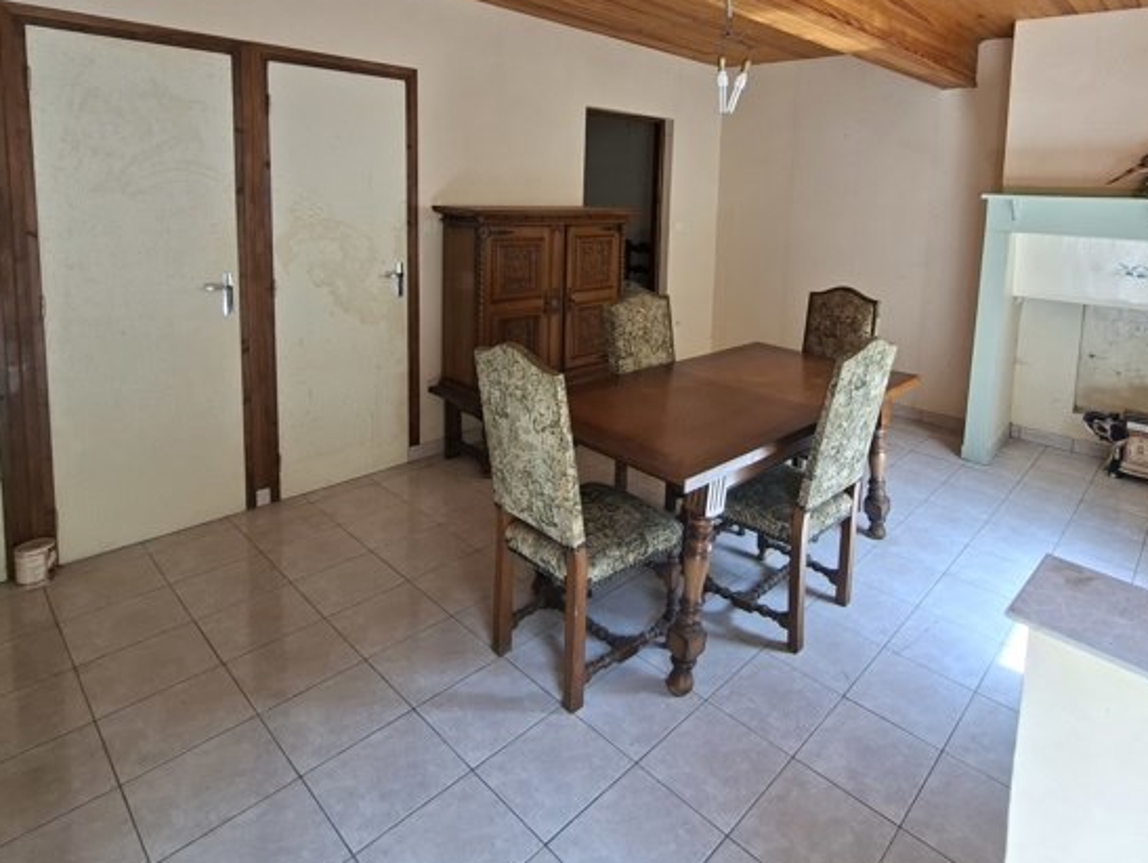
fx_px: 631
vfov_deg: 66.2
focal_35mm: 19
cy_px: 262
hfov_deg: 83.5
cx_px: 693
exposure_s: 1/60
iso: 40
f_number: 2.2
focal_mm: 1.74
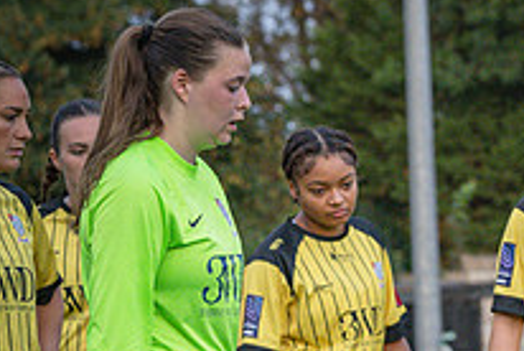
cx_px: 1011
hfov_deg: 5.9
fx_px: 5014
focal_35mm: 344
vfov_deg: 4.0
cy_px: 278
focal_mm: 88
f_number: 5
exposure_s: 1/500
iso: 2000
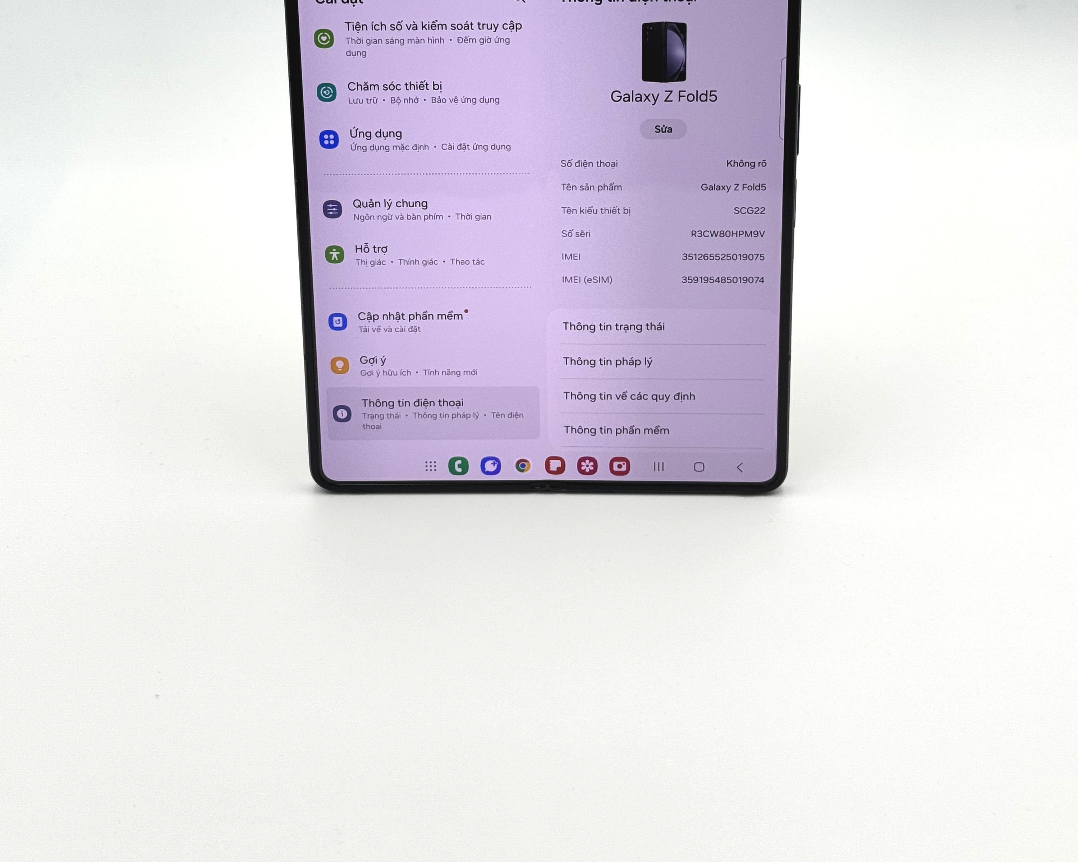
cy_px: 216
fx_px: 2010
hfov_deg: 30.0
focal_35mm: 63
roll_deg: +0.3
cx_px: 540
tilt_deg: -24.0
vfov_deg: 24.0
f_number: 1.78
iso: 64
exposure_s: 1/390
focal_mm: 6.76
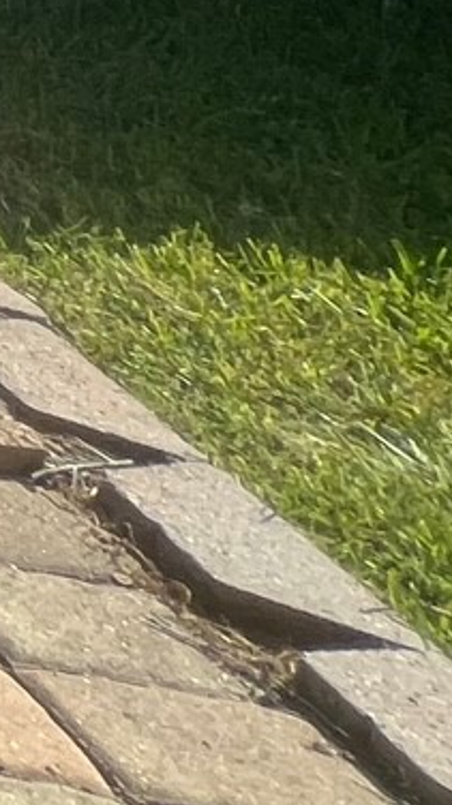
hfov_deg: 6.6
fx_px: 1622
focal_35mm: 76
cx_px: -1705
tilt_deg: -7.2
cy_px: -518
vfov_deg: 21.5
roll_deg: -1.4
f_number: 1.8
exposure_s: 1/669
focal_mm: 1.57
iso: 32
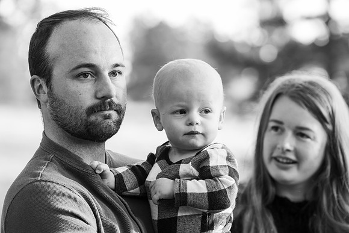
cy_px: 116
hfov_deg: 10.6
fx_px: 1881
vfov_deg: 7.1
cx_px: 174
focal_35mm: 194
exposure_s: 1/250
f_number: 5.6
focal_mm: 194
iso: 2000
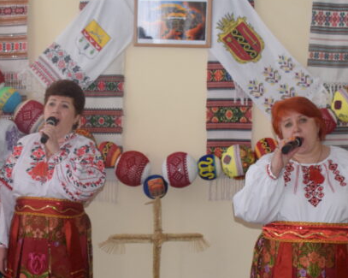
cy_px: 190
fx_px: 803
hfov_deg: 24.5
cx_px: 162
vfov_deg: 19.6
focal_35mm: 78
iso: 1100
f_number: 3.5
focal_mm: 22
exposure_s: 1/60
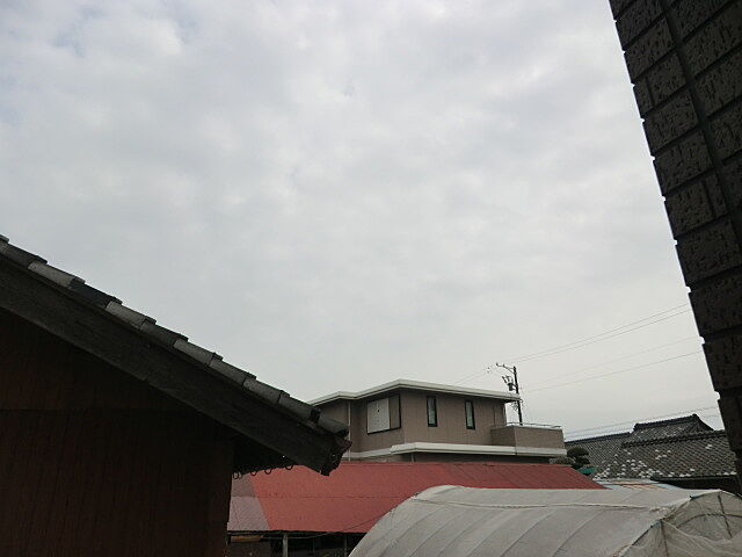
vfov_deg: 56.8
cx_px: 371
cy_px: 278
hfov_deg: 71.6
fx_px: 514
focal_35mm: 24
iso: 80
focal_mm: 4.3
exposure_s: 1/500
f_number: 7.5
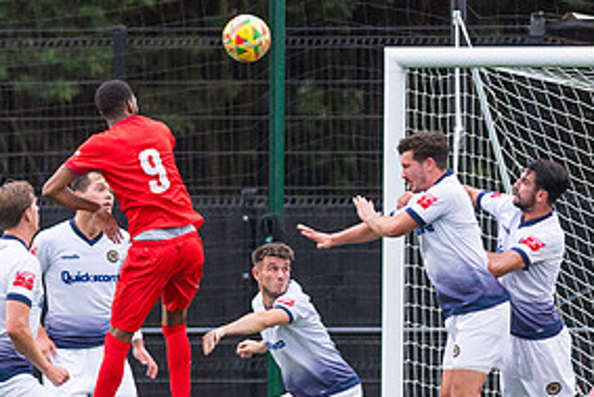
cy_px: 284
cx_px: 482
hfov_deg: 1.9
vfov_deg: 1.3
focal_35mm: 1065
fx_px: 17581
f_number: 2.8
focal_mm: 300
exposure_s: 1/1600
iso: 1600
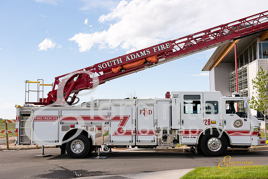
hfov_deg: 43.6
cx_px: 134
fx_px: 335
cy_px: 90
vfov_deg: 29.9
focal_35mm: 45
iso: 200
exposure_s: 1/800
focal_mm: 45
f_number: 6.3
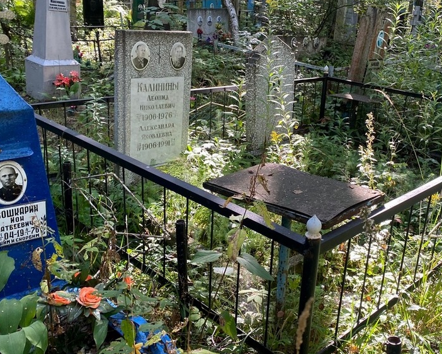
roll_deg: -3.9
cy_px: 160
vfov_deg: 40.1
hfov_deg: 48.5
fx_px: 484
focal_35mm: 37
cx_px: 283
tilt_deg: -16.7
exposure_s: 1/122
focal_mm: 4.25
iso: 64
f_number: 1.8
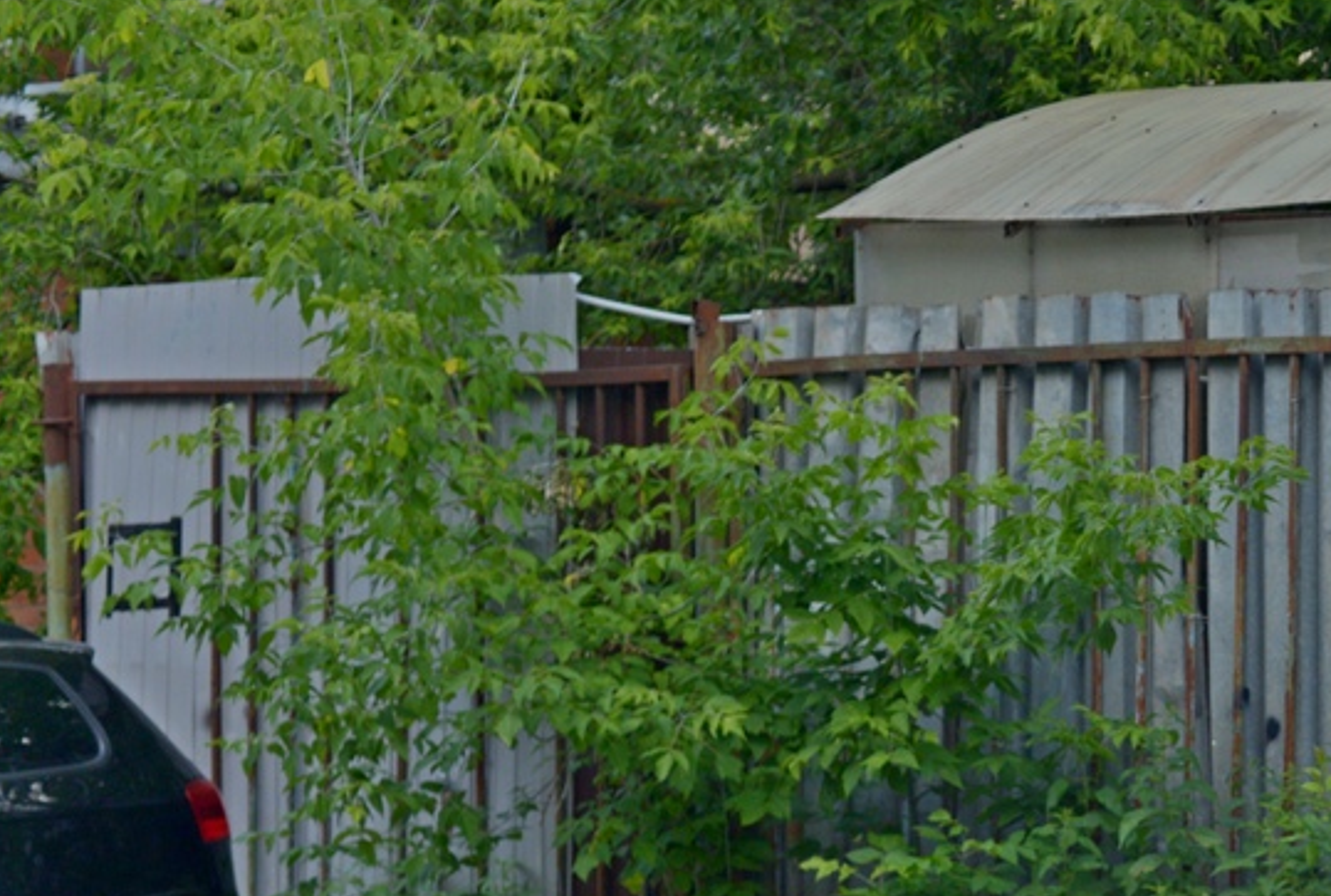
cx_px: 1724
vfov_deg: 10.6
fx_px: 4820
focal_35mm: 130
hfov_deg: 15.0
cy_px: 827
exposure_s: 1/250
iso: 400
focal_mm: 50
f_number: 5.6
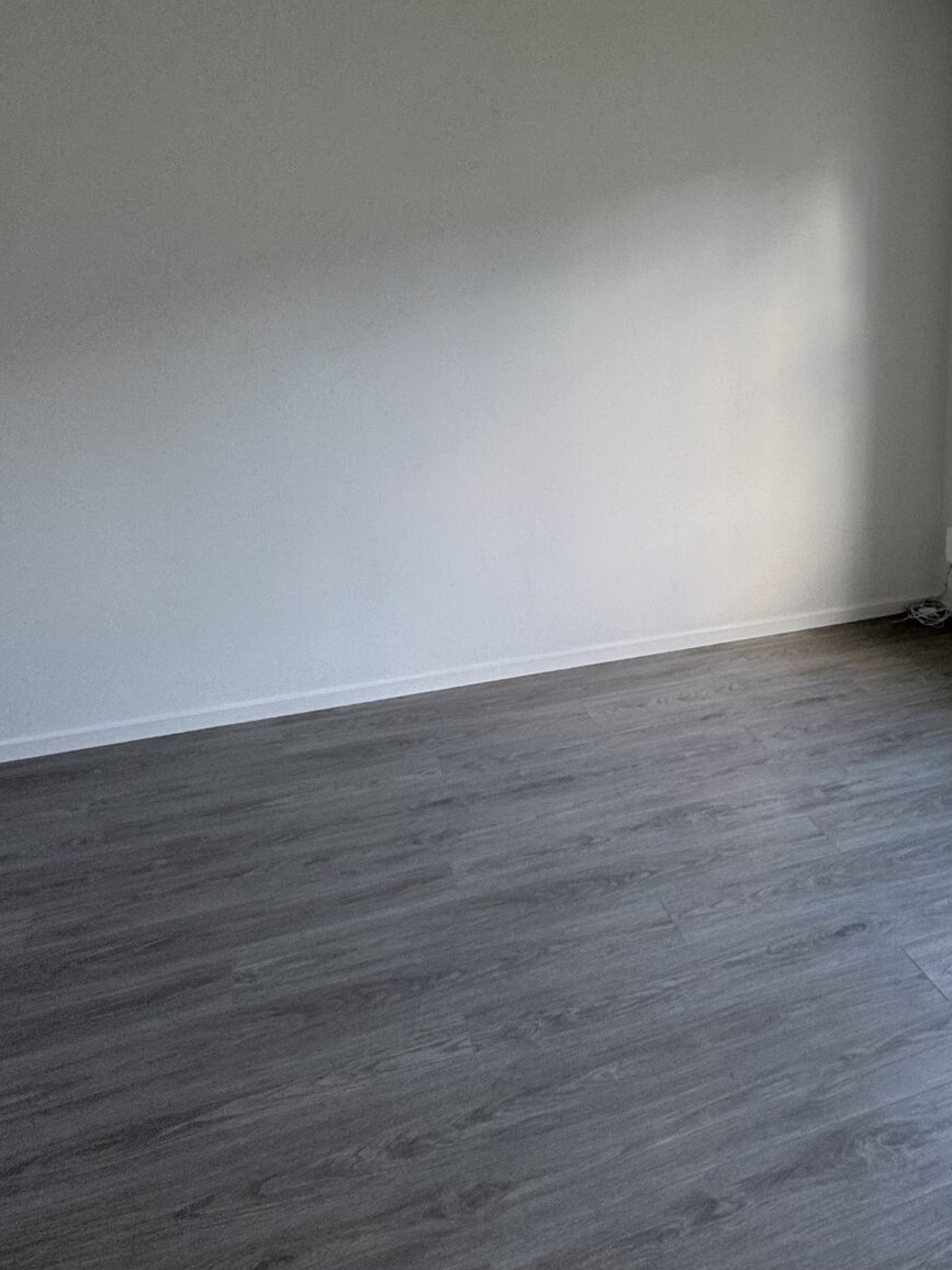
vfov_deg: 57.9
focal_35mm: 31
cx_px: 781
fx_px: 1137
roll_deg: +0.3
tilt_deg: -12.9
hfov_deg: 43.1
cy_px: 512
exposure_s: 1/99
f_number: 2.2
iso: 100
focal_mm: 2.22
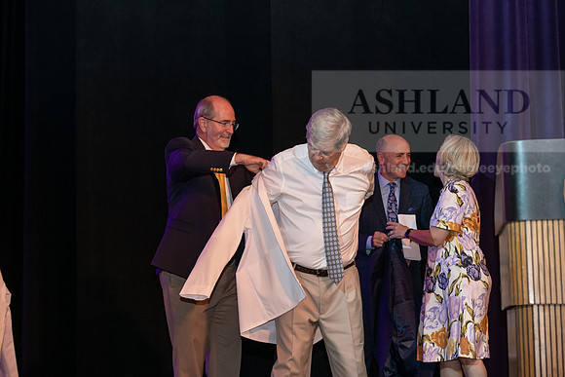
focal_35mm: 82
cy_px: 188
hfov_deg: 24.8
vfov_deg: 16.7
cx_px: 282
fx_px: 1287
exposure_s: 1/200
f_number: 4
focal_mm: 82
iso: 2000
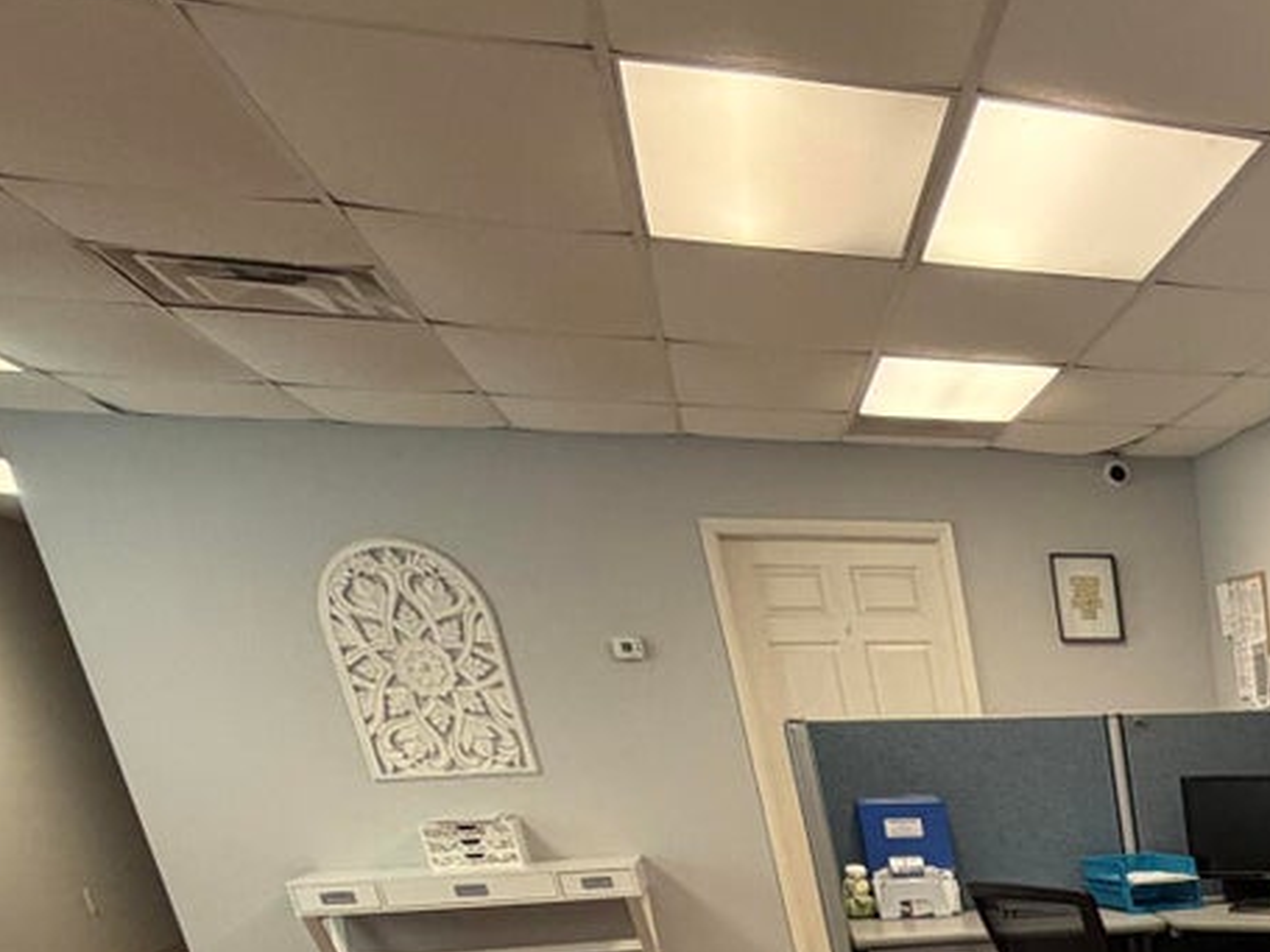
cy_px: 1368
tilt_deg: -23.1
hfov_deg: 34.2
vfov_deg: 26.5
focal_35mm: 42
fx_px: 1540
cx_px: 1587
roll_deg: +2.0
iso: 200
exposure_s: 1/120
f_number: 2.2
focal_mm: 2.22
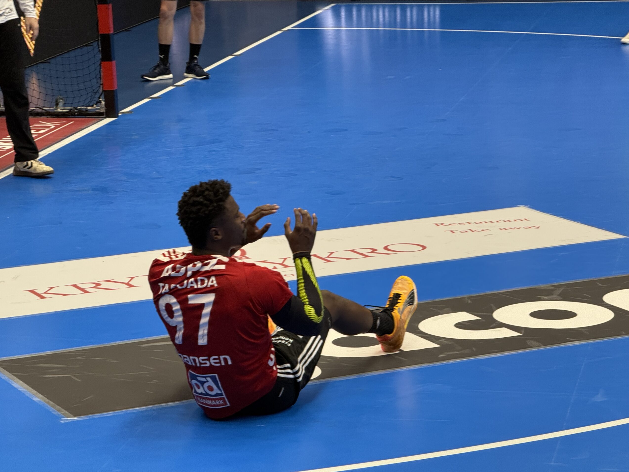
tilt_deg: -11.1
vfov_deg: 12.2
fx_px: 2199
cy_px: 234
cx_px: 313
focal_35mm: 121
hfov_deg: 16.3
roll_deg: +0.3
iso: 200
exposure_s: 1/100
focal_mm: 15.66
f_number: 2.8
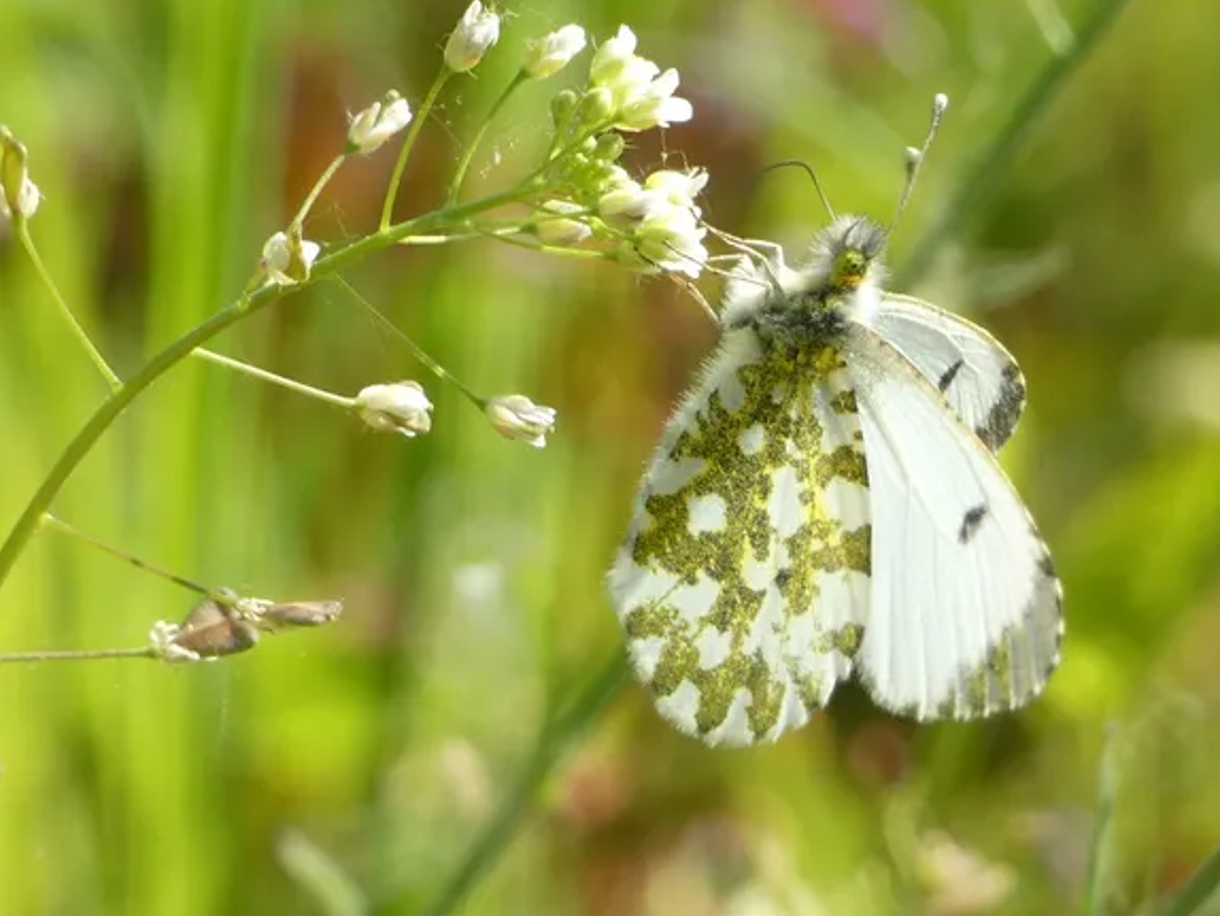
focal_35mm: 390
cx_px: 633
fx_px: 13751
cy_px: 425
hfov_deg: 5.1
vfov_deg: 3.8
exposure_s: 1/80
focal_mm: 62.7
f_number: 5.6
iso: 100
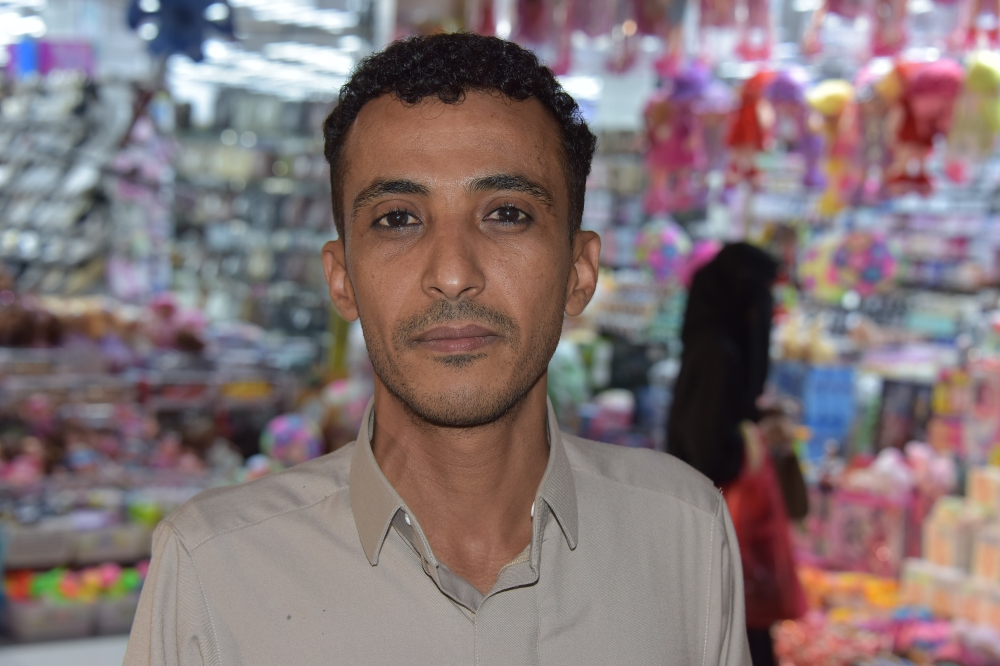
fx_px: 1999
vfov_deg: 18.9
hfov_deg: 28.1
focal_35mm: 72
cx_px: 500
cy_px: 333
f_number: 7.1
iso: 500
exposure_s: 1/250
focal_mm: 72
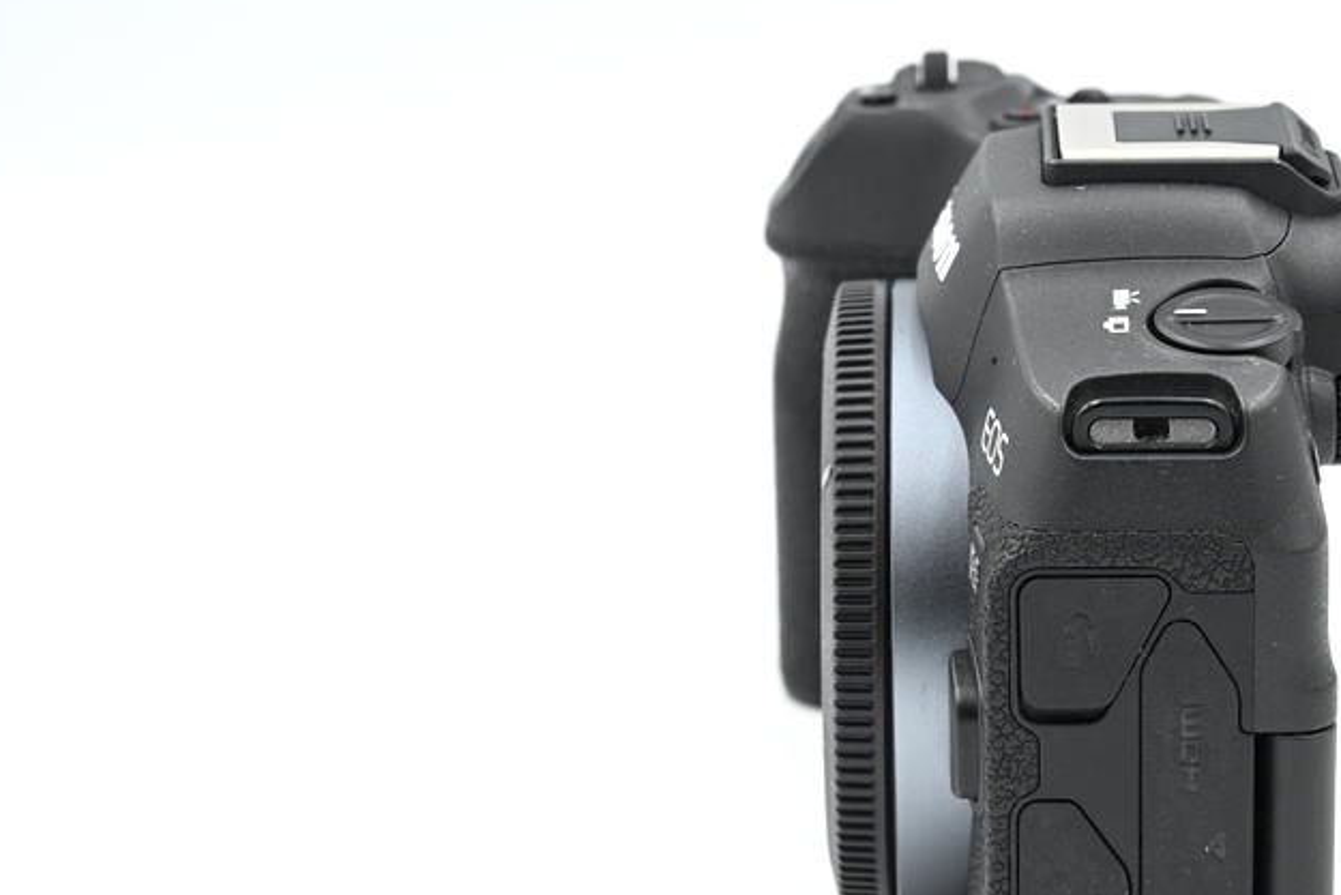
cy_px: 634
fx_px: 4471
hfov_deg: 17.0
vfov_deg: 11.4
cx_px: 976
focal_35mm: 120
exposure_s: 1/30
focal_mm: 75
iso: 200
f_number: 11
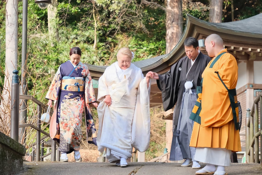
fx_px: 1186
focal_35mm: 163
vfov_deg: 8.4
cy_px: 88
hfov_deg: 12.6
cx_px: 131
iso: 1600
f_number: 7.1
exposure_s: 1/250
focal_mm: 108.6
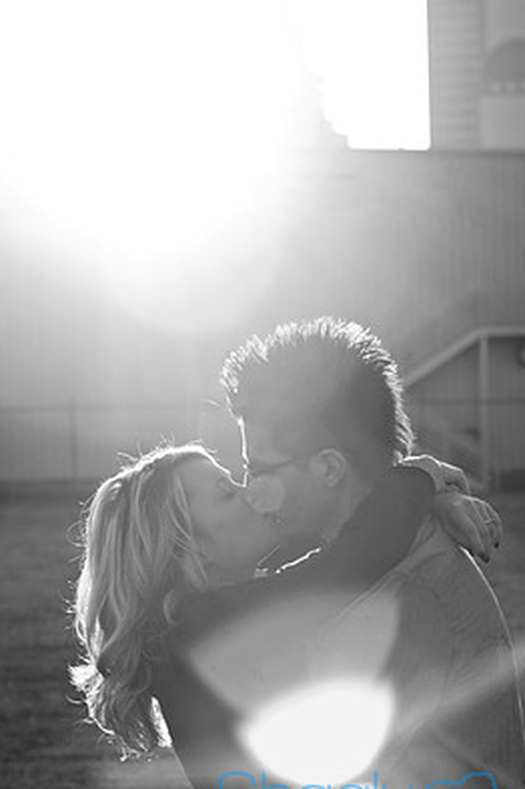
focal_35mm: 137
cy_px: 447
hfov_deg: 10.0
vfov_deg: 15.0
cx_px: 233
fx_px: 3002
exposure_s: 1/320
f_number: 5.6
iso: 400
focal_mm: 80
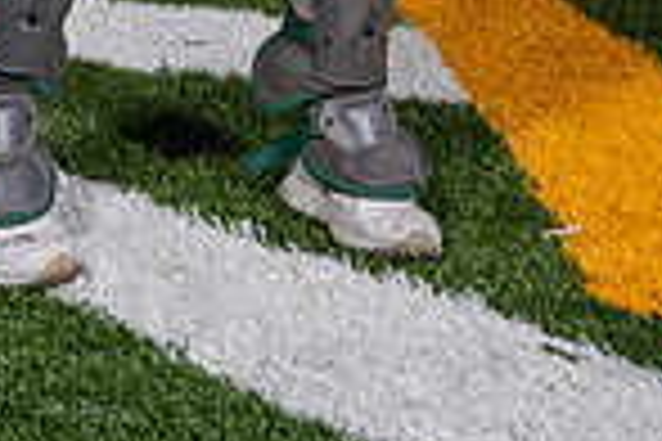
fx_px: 2188
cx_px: 180
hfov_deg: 17.1
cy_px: -540
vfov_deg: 10.3
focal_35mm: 119
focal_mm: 39
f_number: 5.6
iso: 200
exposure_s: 1/200
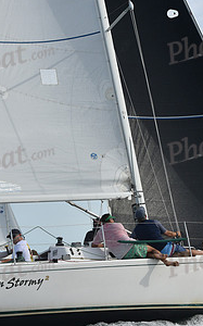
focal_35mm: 138
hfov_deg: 9.5
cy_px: 208
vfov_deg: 15.1
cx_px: 112
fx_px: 1224
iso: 320
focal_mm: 70
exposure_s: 1/1000
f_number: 9
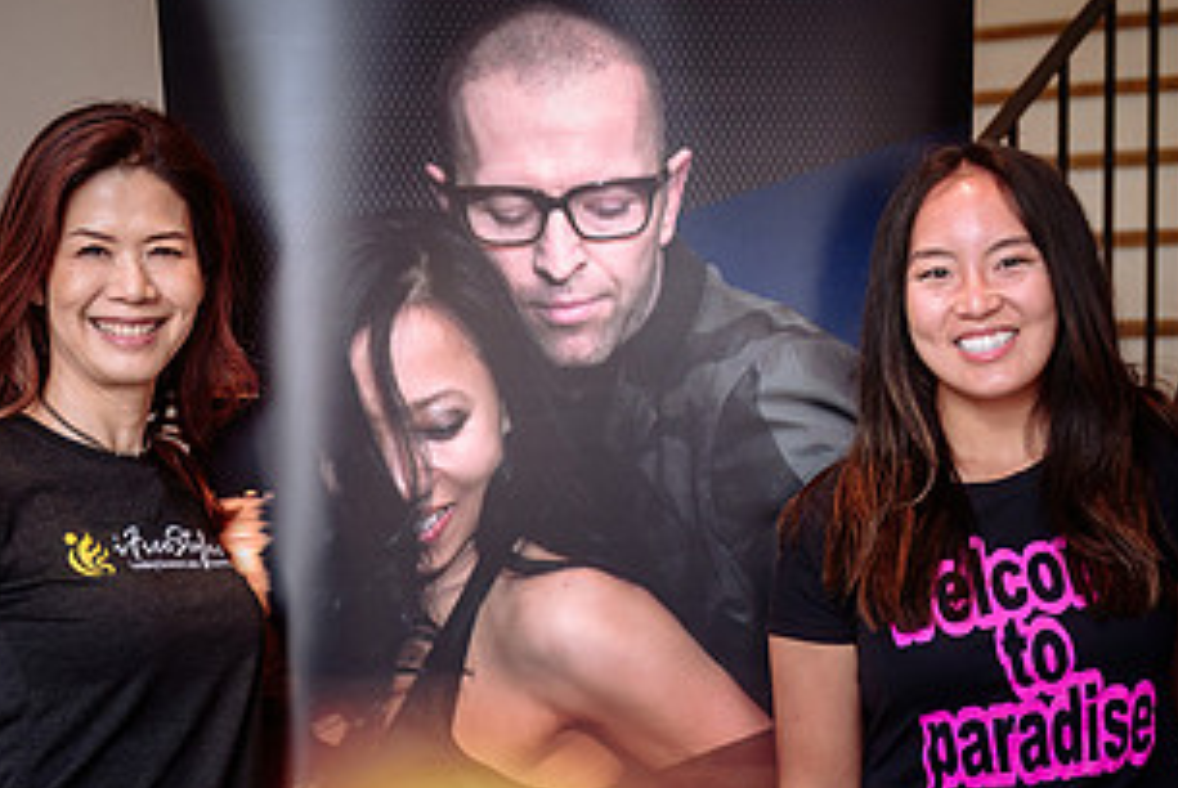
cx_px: 780
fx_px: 2489
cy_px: 597
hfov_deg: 26.5
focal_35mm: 76
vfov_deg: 17.9
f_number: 2.8
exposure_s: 1/160
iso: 800
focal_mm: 40
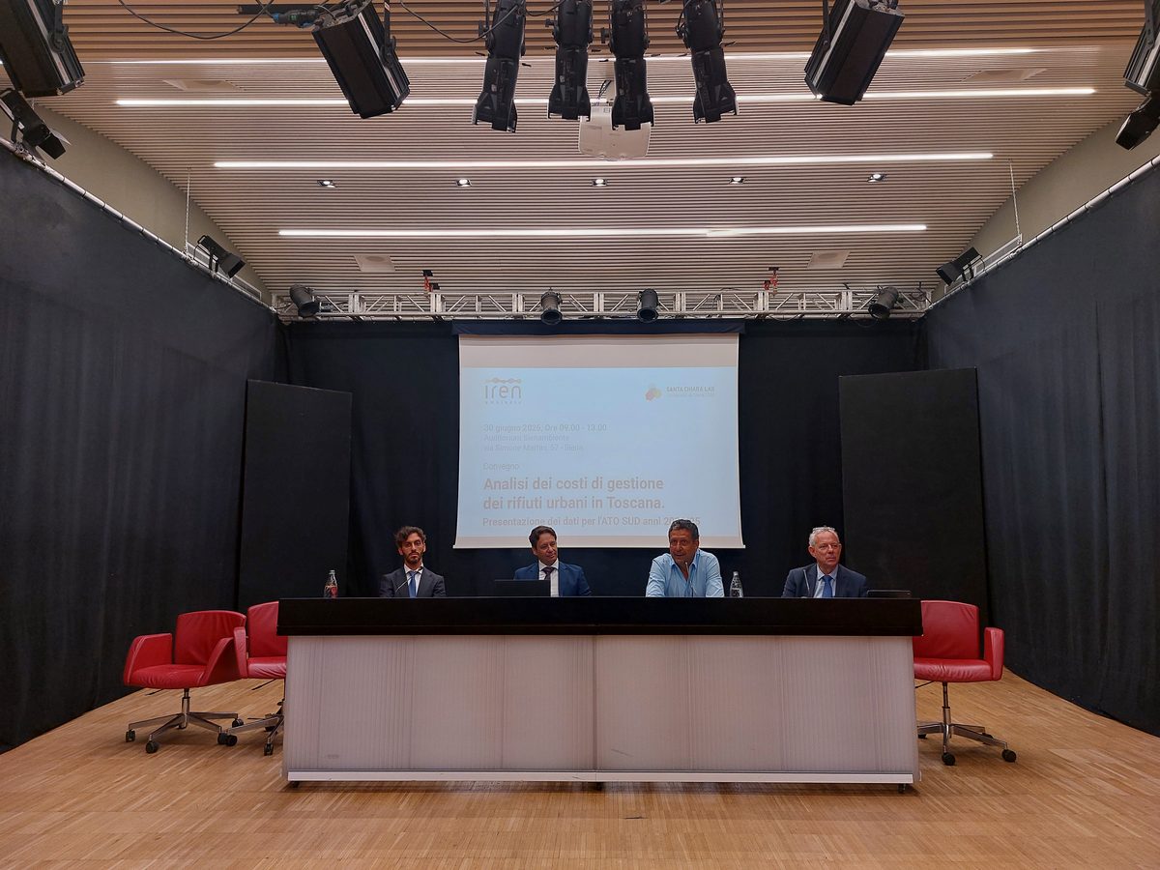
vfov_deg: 56.8
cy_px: 435
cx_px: 580
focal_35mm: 24
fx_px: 804
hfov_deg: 71.6
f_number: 1.8
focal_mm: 5.23
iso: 80
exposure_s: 1/50
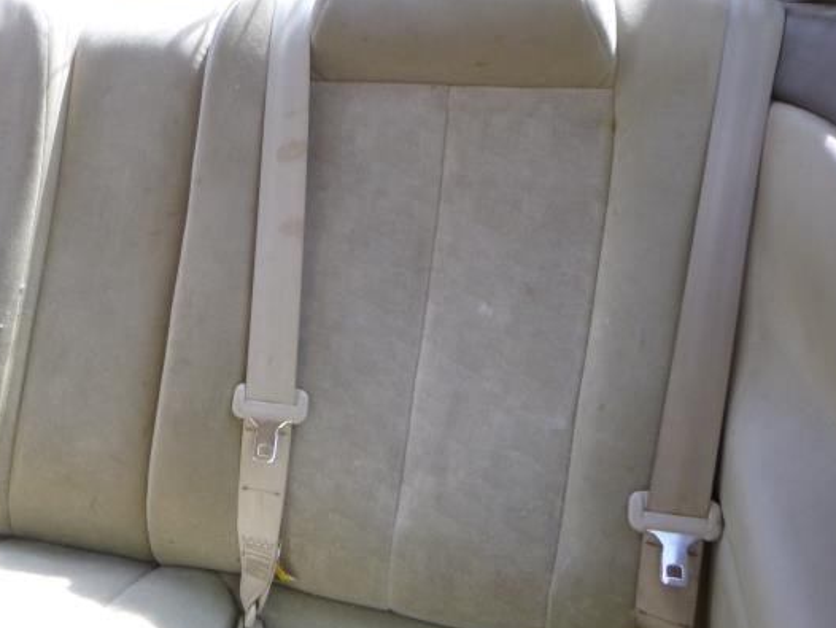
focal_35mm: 38
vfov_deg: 37.7
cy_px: 308
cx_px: 291
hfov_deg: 48.3
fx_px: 918
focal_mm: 4.5
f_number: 3.9
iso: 200
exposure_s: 1/60
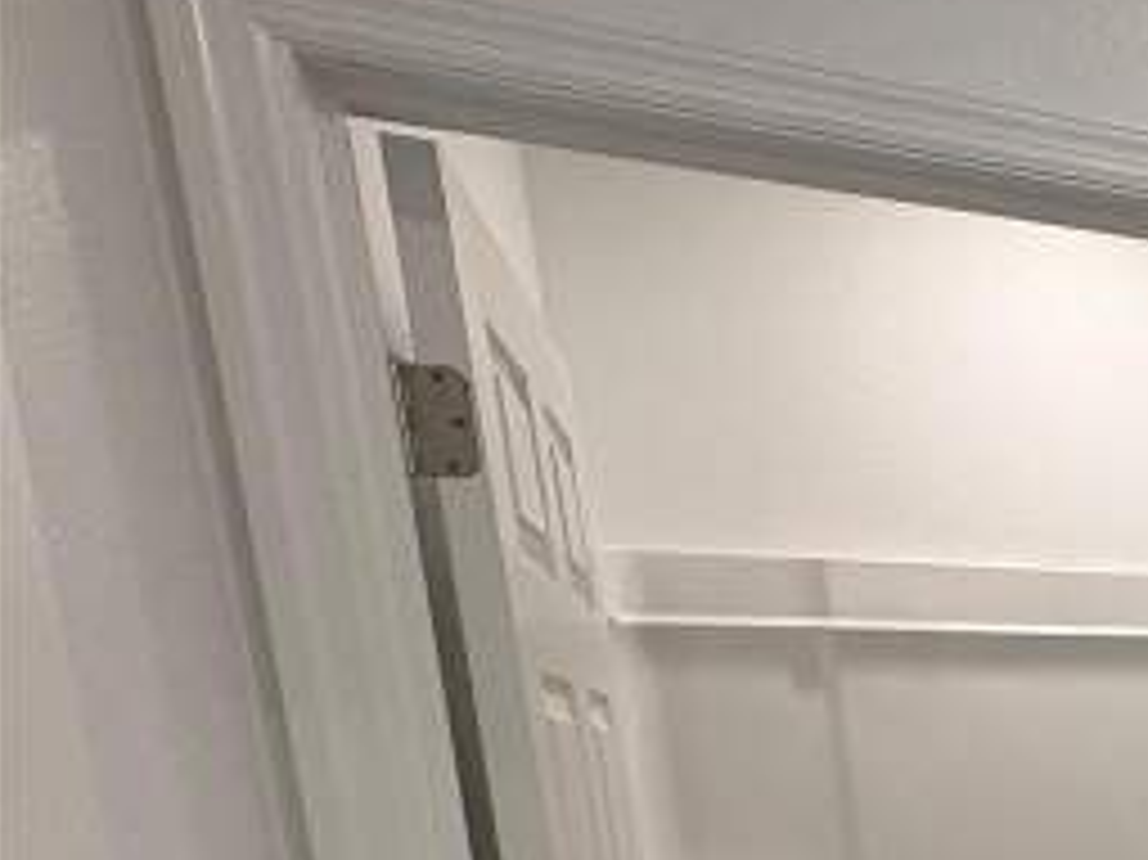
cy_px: 995
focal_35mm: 44
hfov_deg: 27.0
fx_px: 1459
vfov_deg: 29.0
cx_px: 1796
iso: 160
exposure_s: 1/120
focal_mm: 2.22
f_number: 2.2
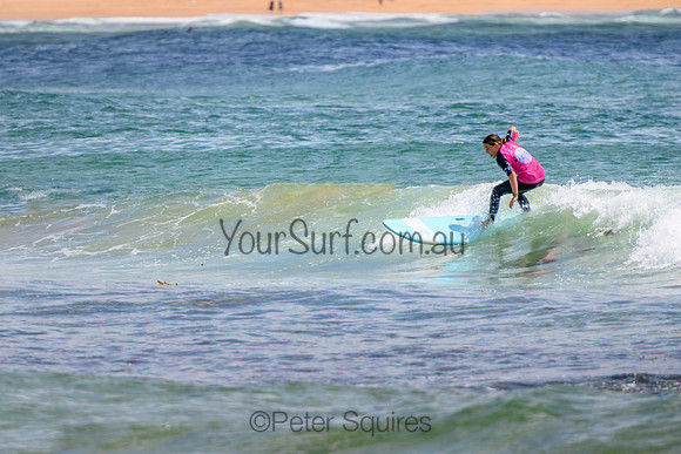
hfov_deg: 3.7
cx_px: 213
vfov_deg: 2.5
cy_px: 205
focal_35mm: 550
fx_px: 10404
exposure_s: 1/2000
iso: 220
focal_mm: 400
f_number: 5.6
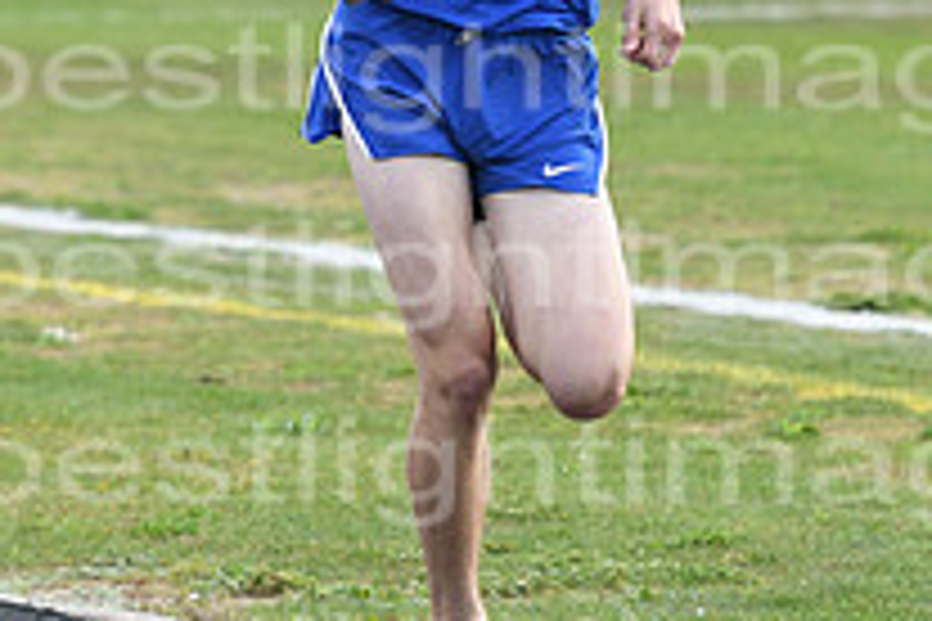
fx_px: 17924
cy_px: -20
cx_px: 545
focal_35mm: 692
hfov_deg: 3.0
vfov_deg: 2.0
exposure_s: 1/1600
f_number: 4
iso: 800
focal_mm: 165
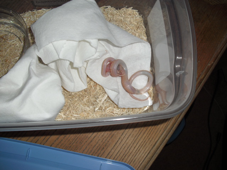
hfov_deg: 51.4
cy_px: 85
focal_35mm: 36
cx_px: 114
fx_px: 236
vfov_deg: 39.7
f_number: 3.1
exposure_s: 1/60
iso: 100
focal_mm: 6.3
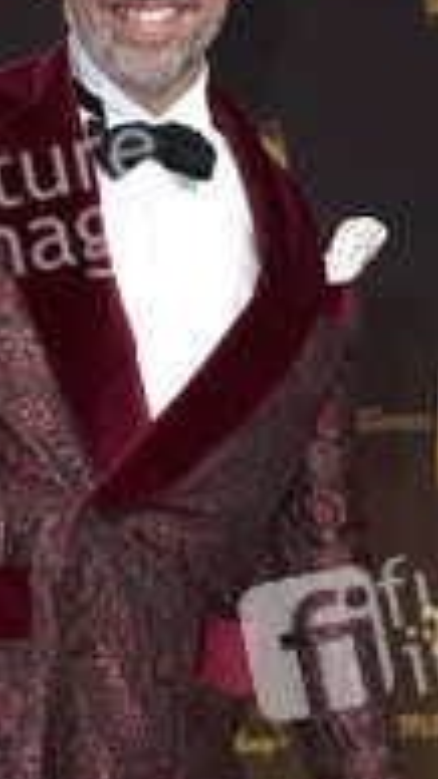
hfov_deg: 8.2
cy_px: 426
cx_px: 80
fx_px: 3038
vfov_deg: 14.6
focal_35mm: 147
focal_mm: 68
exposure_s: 1/250
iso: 1250
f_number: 5.6
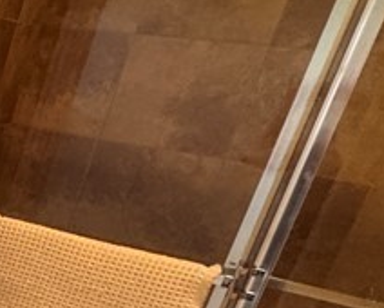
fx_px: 751
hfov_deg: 17.8
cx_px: -417
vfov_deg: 22.6
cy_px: 283
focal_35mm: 66
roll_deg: -6.5
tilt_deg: -20.6
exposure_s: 1/60
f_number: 2.2
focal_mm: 2.22
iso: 400
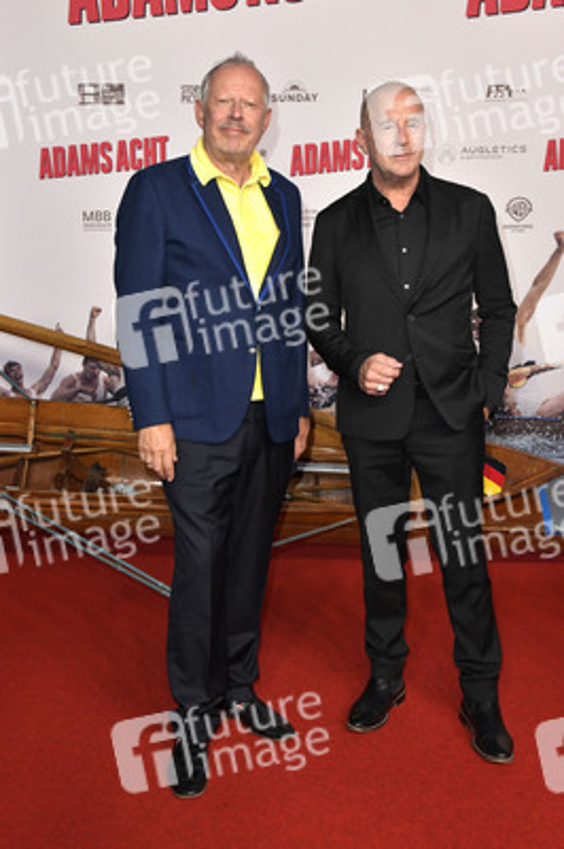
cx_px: 282
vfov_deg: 48.5
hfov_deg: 33.3
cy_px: 424
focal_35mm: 40
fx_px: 942
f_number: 7.1
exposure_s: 1/160
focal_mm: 40
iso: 1600
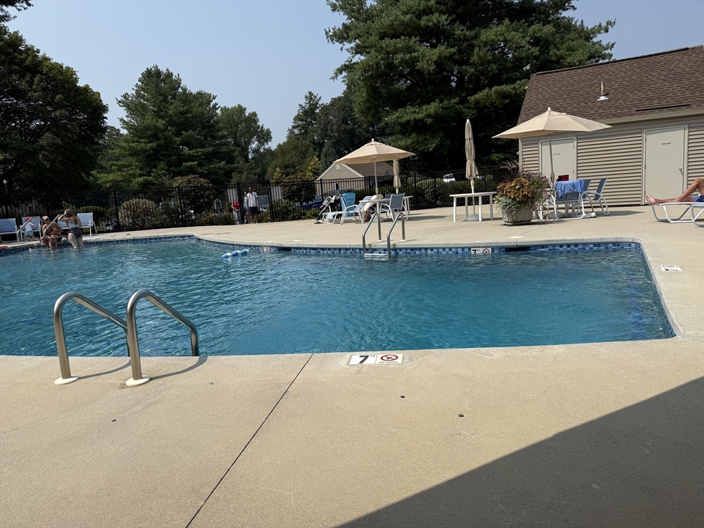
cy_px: 264
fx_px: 488
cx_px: 352
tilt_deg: -8.5
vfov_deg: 56.8
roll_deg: +3.8
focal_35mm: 24
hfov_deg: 71.6
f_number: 1.78
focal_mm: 6.76
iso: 80
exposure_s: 1/6711
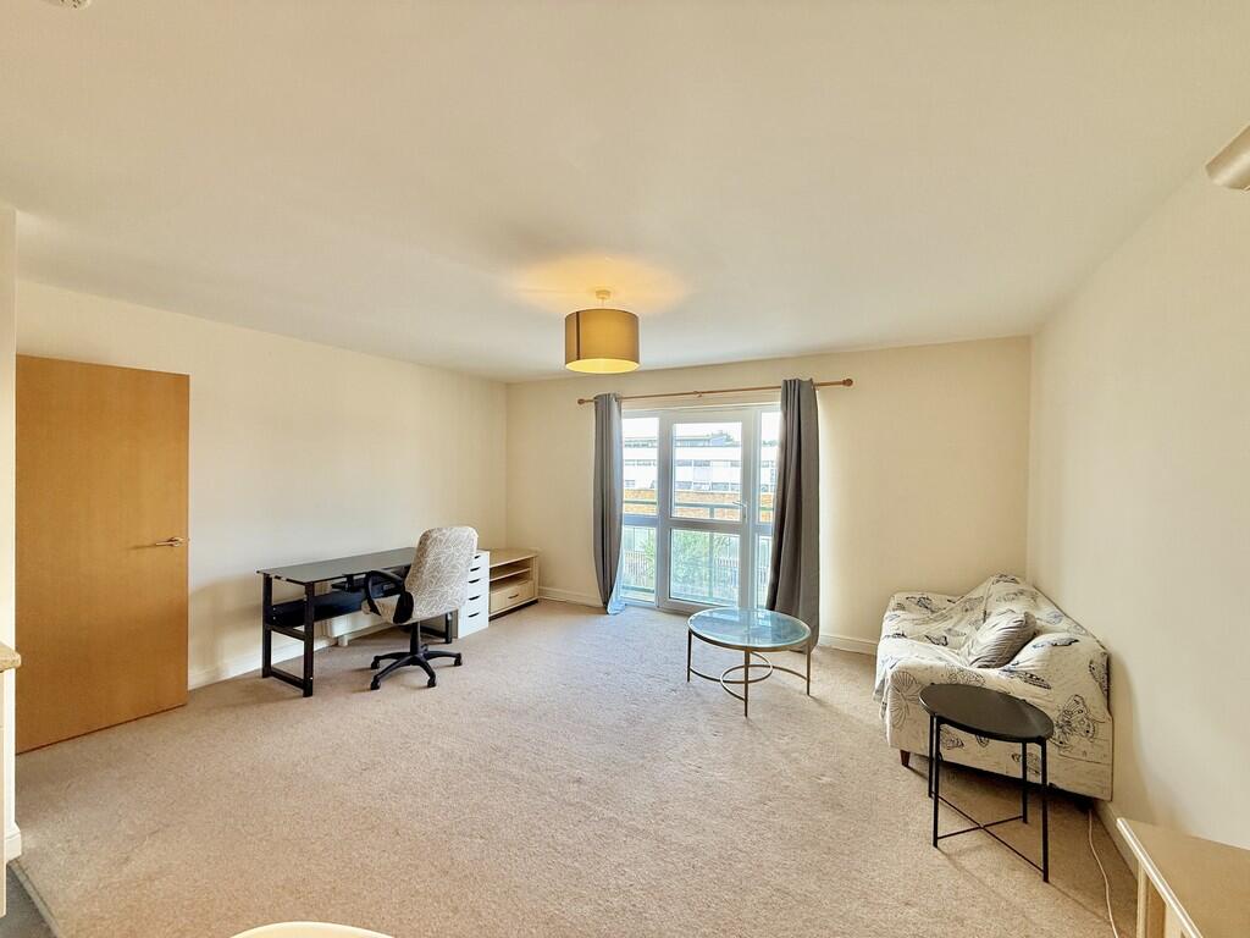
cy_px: 469
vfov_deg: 85.7
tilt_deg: +0.6
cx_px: 625
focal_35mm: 14
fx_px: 506
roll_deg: -0.7
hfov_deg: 102.1
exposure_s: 1/100
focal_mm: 2.22
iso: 100
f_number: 2.2
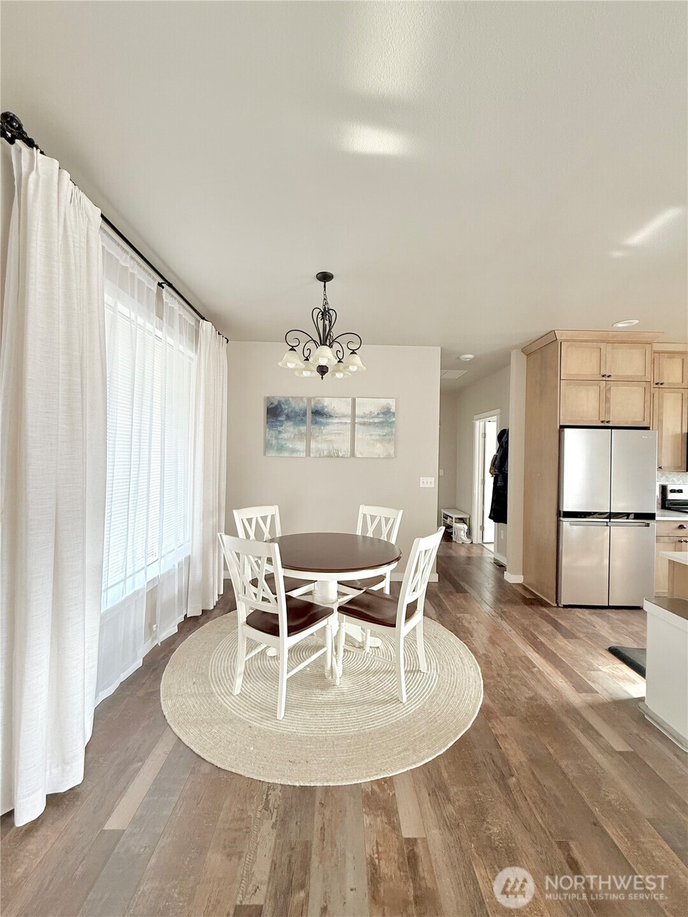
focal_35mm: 14
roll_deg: -1.4
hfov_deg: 85.7
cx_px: 344
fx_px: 371
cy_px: 458
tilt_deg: +1.6
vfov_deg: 102.1
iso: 200
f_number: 2.2
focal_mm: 2.22
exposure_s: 1/60
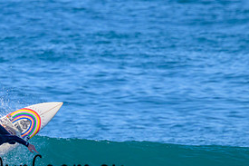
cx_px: 28
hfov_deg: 1.2
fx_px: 12034
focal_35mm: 1741
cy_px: 161
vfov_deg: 0.8
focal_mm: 800
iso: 2200
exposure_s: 1/2000
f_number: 11
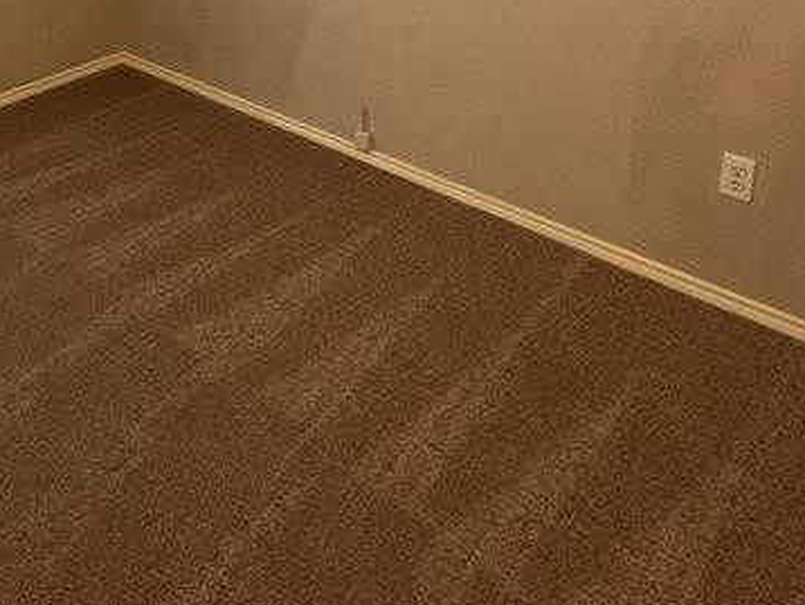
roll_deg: +0.1
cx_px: 106
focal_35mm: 40
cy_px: -119
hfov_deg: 43.4
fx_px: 931
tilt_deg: -11.1
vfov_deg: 30.6
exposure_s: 1/60
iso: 160
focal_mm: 2.22
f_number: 2.2
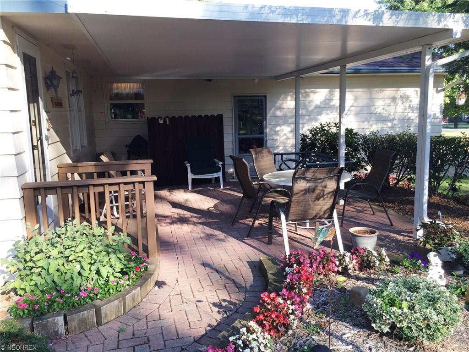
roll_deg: +0.0
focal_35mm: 29
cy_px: 176
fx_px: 393
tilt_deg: -8.6
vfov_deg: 48.2
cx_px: 234
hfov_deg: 61.7
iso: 32
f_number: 2.2
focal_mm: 4.15
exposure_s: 1/244
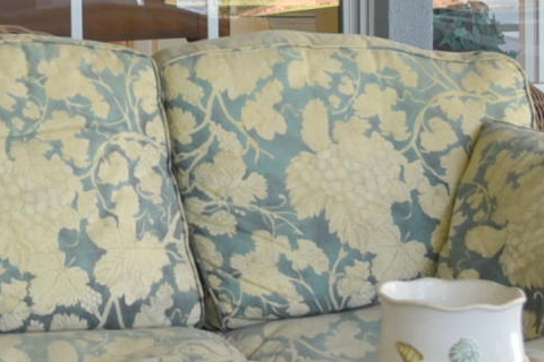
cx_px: -206
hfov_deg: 13.1
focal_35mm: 150
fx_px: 2266
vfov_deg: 9.0
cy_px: -139
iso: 400
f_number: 5
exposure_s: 1/100
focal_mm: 24
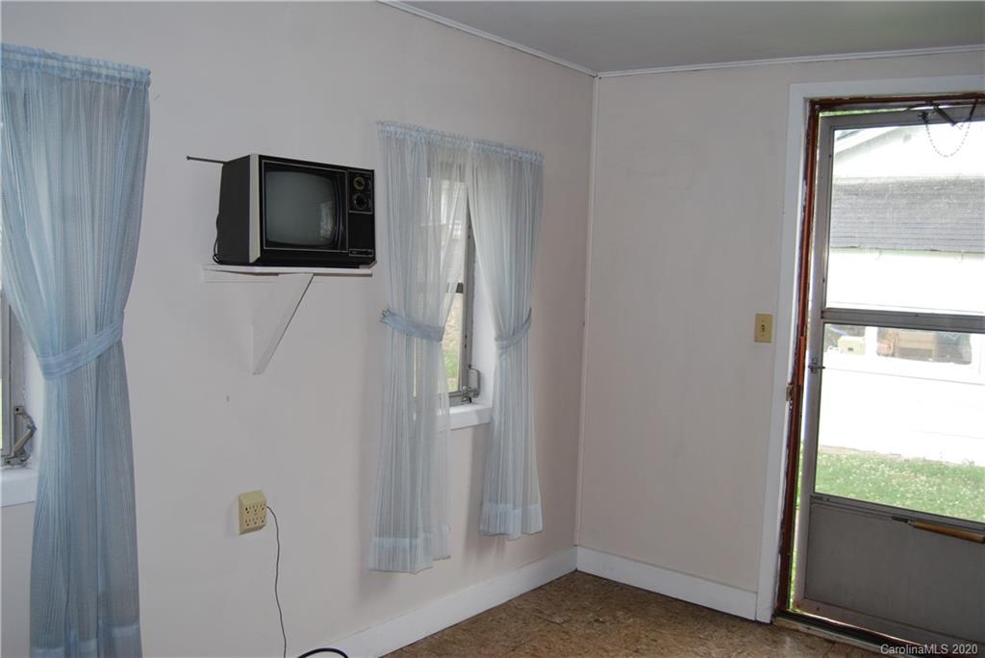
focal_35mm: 33
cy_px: 329
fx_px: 903
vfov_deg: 40.0
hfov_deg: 57.2
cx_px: 492
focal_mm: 22
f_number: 3.8
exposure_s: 1/60
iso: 200
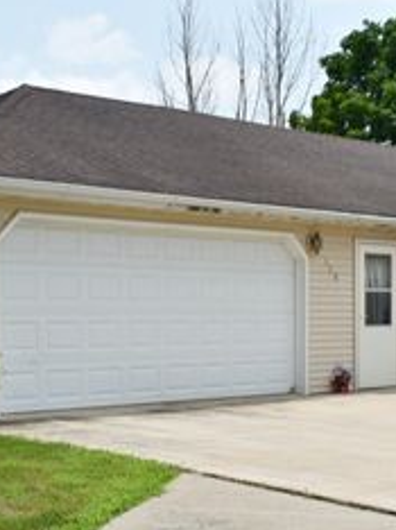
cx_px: 183
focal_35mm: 71
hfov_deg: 20.7
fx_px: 1085
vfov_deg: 27.2
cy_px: 367
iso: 100
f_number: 10
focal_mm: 23
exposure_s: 1/400
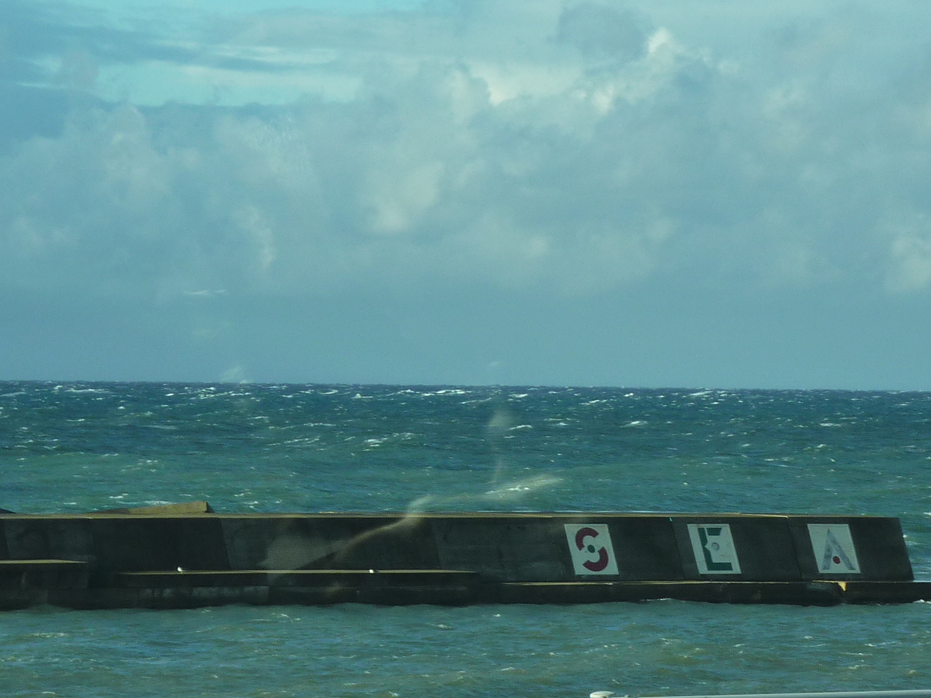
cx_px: 487
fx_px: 5648
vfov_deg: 7.1
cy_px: 389
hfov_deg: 9.4
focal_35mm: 210
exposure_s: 1/400
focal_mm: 17
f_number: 4.3
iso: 125
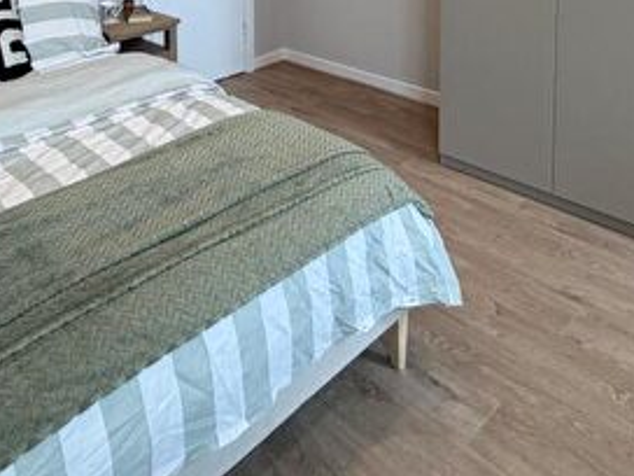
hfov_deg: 50.1
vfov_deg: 32.4
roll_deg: +1.2
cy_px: -102
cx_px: 193
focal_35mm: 36
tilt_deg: -5.0
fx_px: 659
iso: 100
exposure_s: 1/100
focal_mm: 2.22
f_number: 2.2
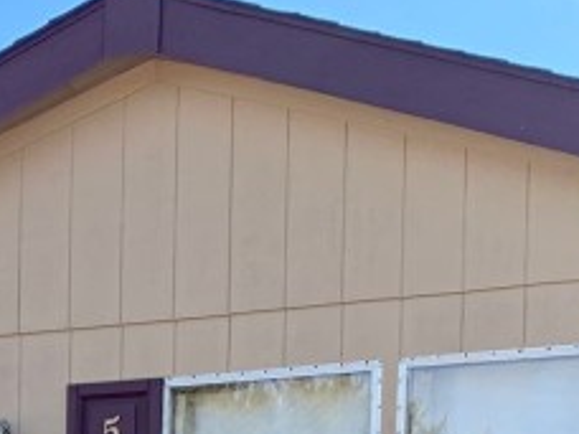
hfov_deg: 16.2
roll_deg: -0.4
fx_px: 1957
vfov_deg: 11.5
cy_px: 838
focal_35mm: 117
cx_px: -89
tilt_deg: -4.1
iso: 25
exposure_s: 1/304
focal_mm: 4.25
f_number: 1.8
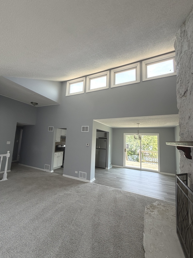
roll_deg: -2.8
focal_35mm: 14
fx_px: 104
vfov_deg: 102.1
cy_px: 129
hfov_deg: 85.7
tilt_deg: +7.1
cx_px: 96
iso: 80
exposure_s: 1/121
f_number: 2.2
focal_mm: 2.22
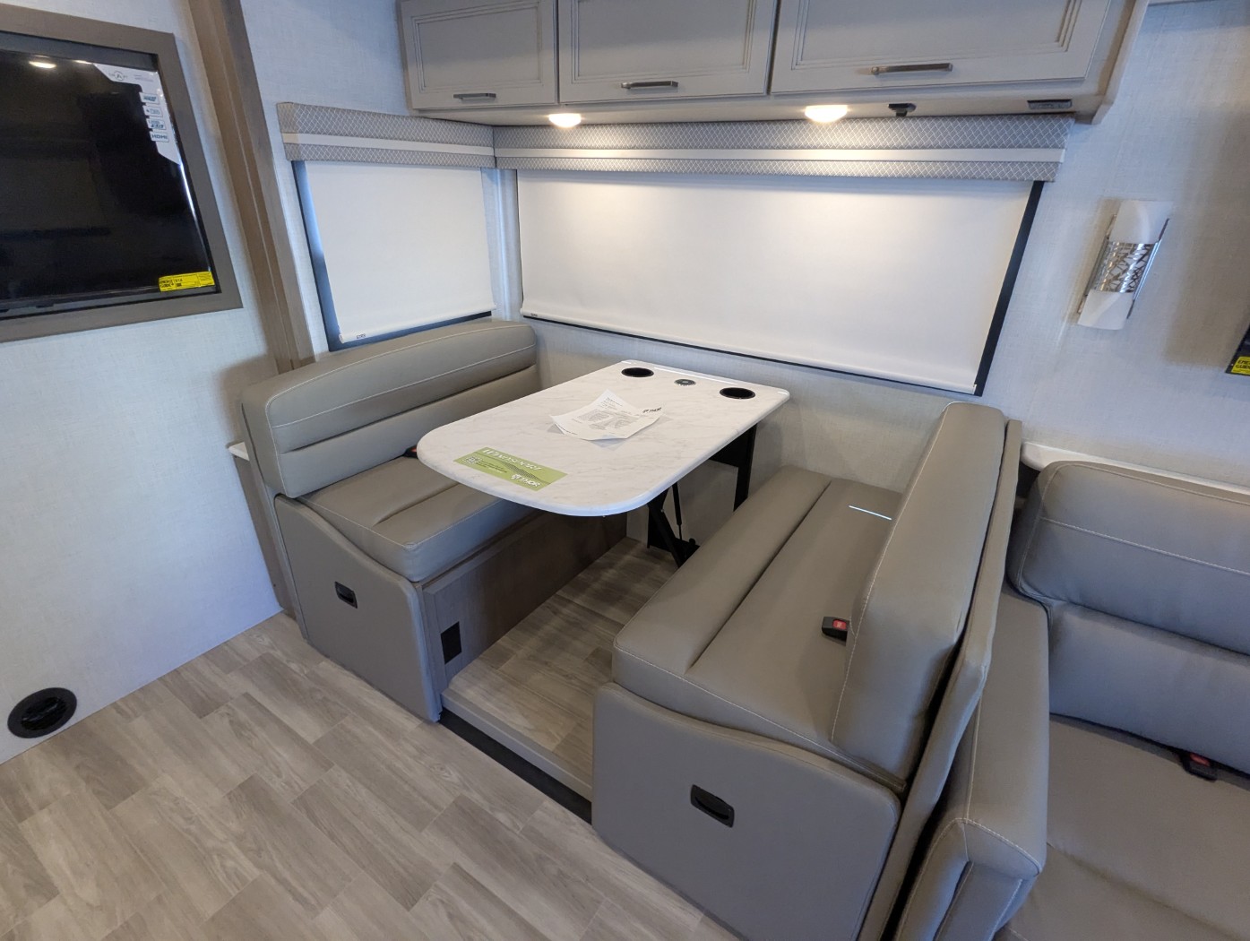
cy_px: 470
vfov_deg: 78.2
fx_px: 579
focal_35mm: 16
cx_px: 625
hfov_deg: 94.4
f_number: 2.2
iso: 423
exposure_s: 1/157
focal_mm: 2.35
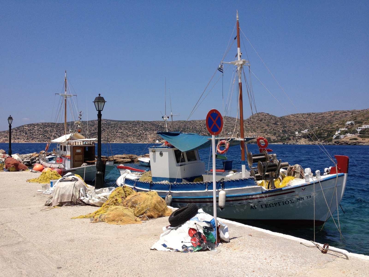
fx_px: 373
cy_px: 138
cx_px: 184
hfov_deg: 52.6
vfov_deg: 40.7
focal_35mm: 35
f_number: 2.4
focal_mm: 4.28
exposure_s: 1/2762
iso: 50
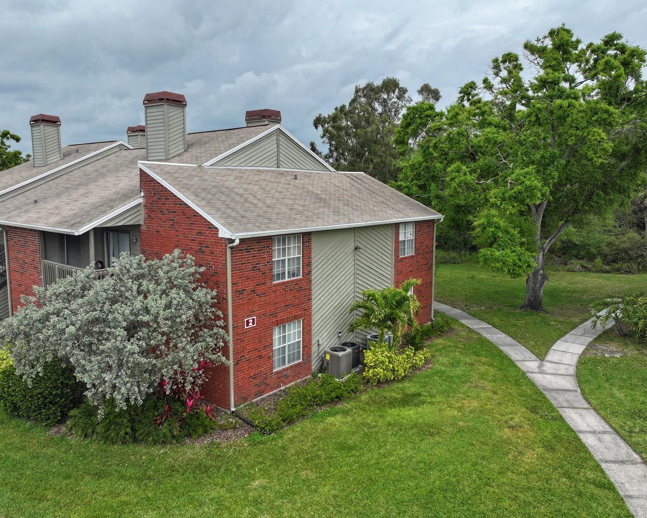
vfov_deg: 54.9
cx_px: 326
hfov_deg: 66.0
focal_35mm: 26
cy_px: 250
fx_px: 498
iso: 110
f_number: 2.8
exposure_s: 1/320
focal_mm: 12.29
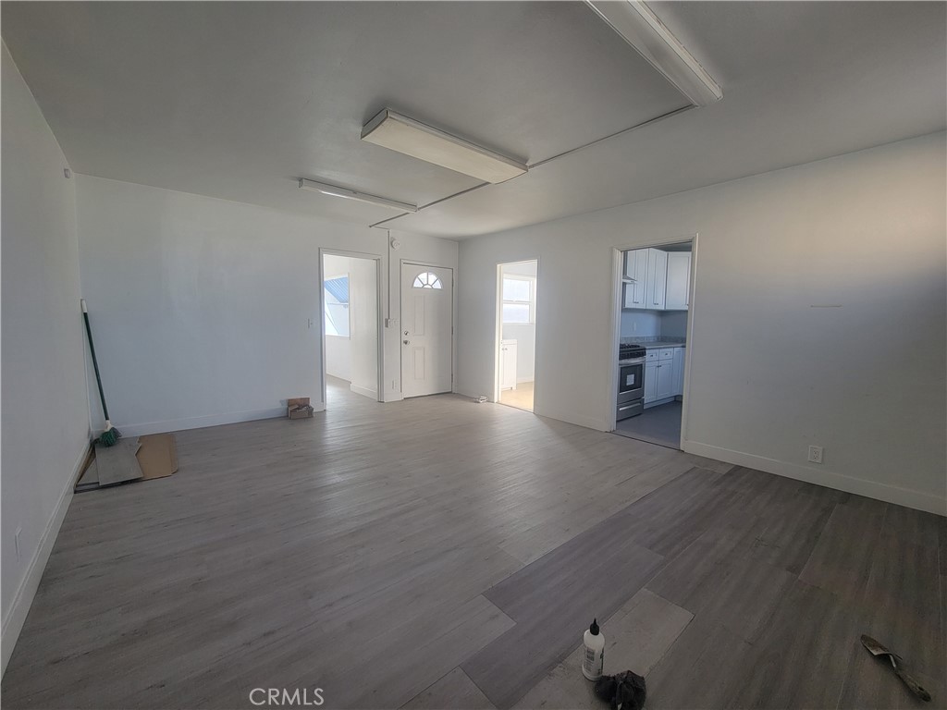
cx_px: 474
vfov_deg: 89.9
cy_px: 355
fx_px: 356
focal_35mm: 13
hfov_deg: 106.2
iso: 100
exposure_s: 1/60
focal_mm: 2.2
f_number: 2.2
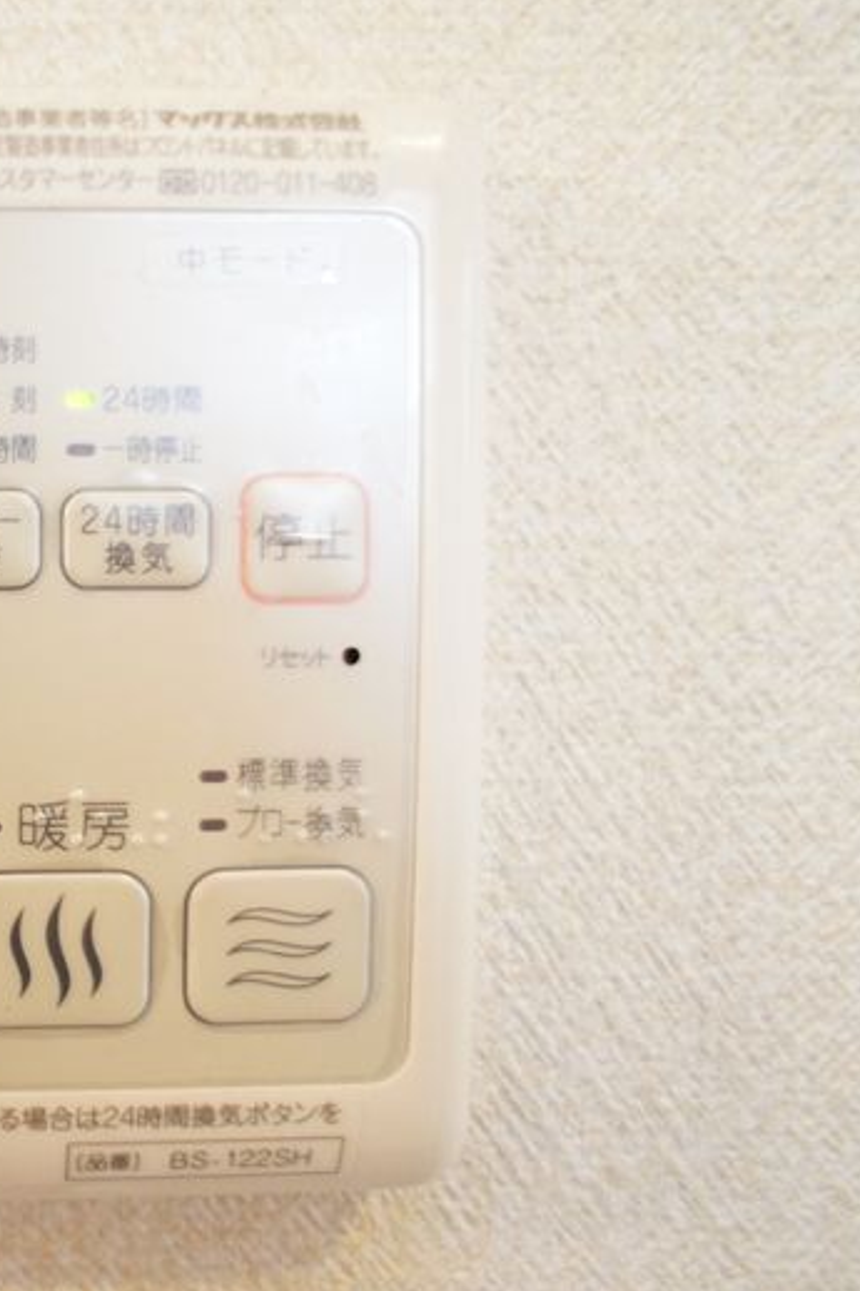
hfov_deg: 32.5
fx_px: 1327
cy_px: 646
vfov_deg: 51.9
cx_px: -37
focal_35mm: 37
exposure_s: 1/50
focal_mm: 16
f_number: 2.8
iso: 1600
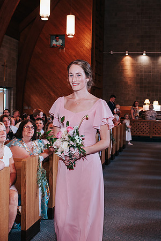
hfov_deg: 25.7
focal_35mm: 53
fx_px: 352
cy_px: 120
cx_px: 97
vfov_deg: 37.8
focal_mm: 35
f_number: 3.2
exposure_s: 1/125
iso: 1000
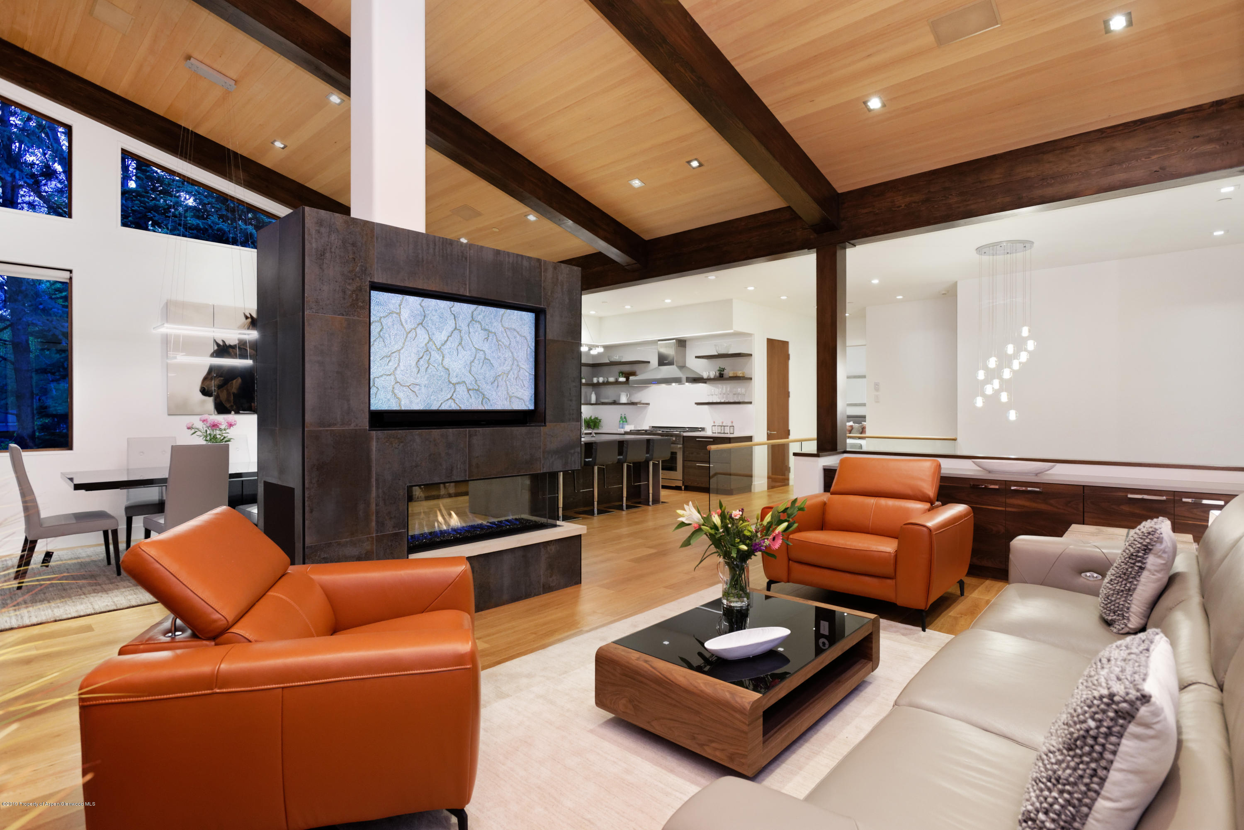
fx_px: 657
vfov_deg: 64.6
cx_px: 622
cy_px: 415
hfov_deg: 86.9
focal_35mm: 19
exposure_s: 1/10
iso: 1250
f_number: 7.1
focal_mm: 19
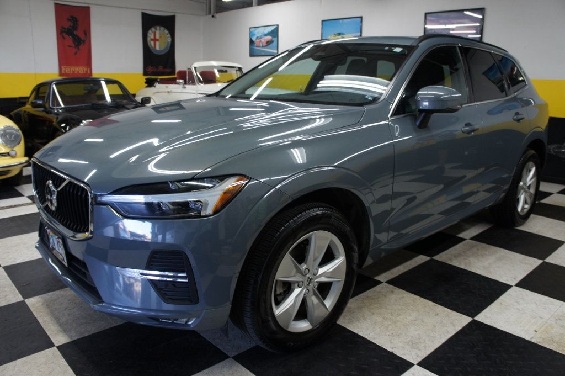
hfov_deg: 67.4
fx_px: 423
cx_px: 282
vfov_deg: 47.9
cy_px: 188
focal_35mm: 27
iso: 200
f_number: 3.5
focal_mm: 18
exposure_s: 1/30
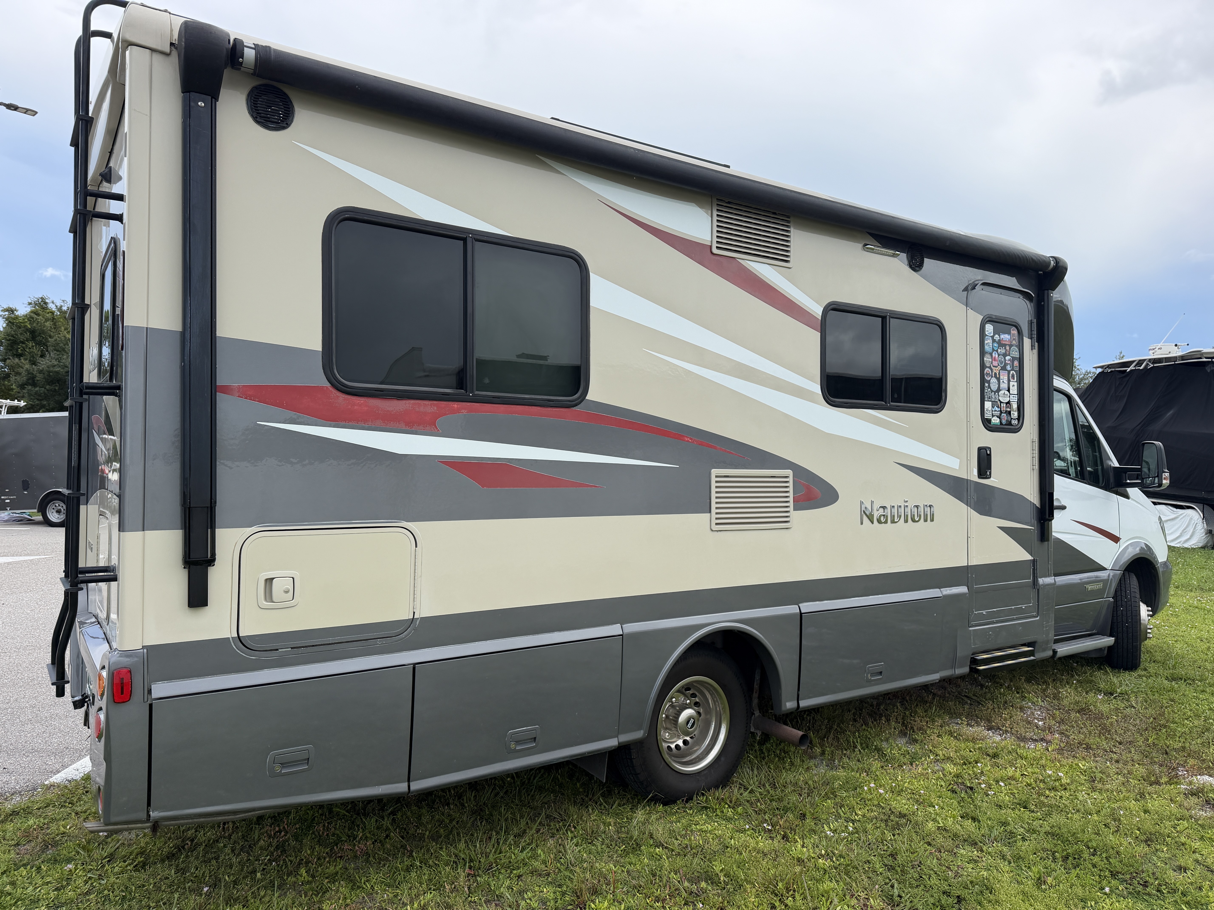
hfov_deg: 71.6
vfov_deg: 56.8
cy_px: 455
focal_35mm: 24
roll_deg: -1.5
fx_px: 842
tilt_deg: -0.8
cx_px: 607
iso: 100
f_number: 1.78
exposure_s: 1/3425
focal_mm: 6.76
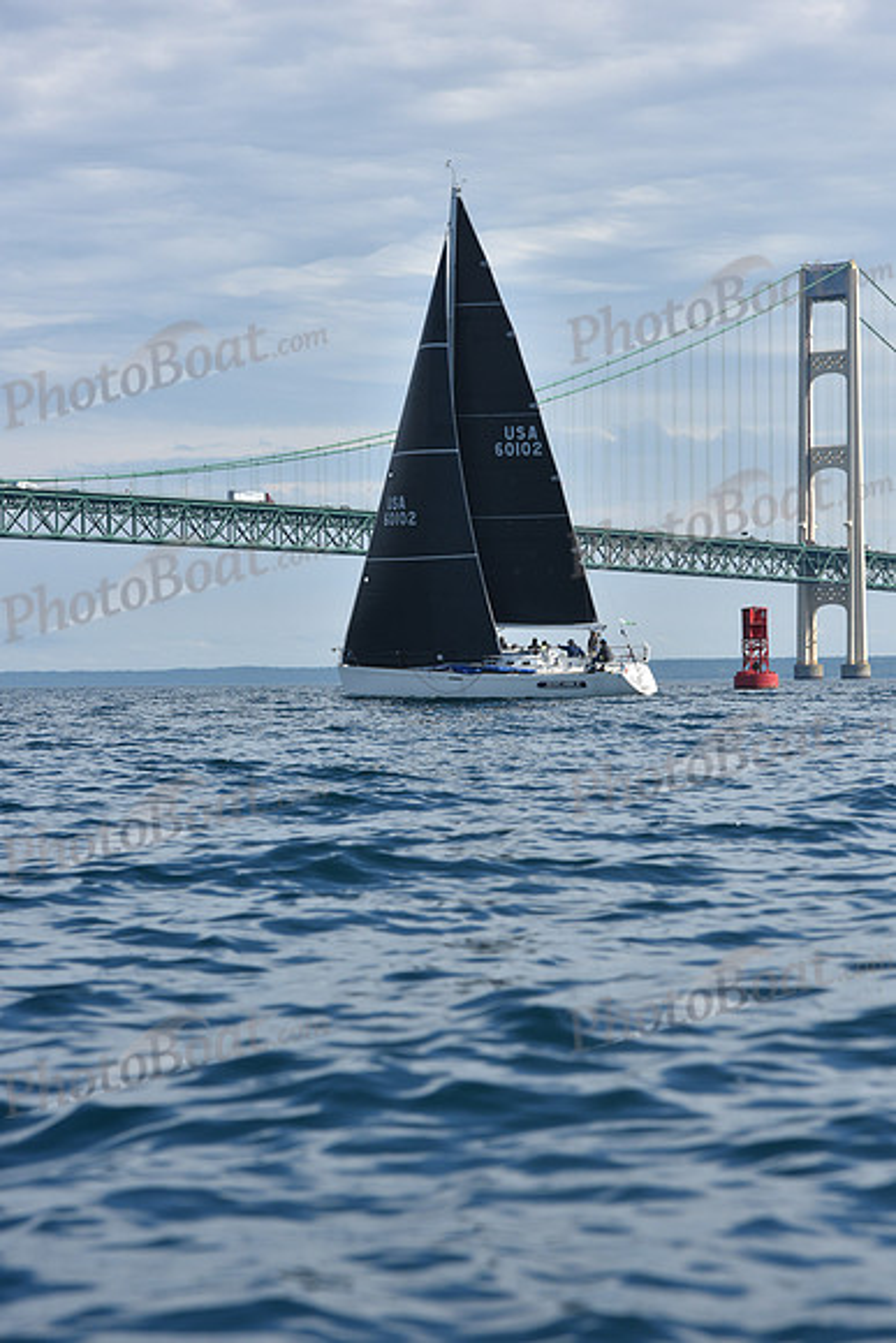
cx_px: 448
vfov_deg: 20.4
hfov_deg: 13.7
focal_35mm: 100
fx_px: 3731
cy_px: 672
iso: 250
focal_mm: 100
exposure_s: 1/800
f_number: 9
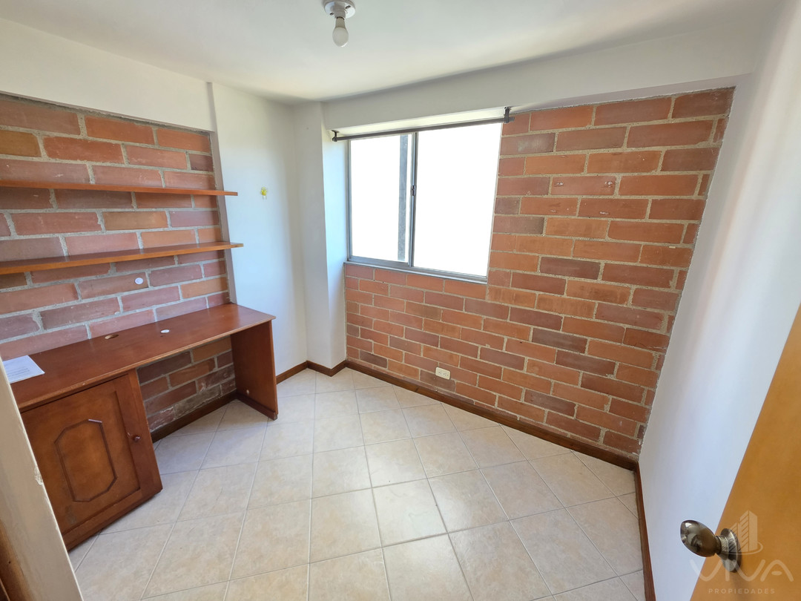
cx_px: 400
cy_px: 300
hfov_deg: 106.2
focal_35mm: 13
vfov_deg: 89.9
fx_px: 301
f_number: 1.9
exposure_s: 1/120
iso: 200
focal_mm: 2.2
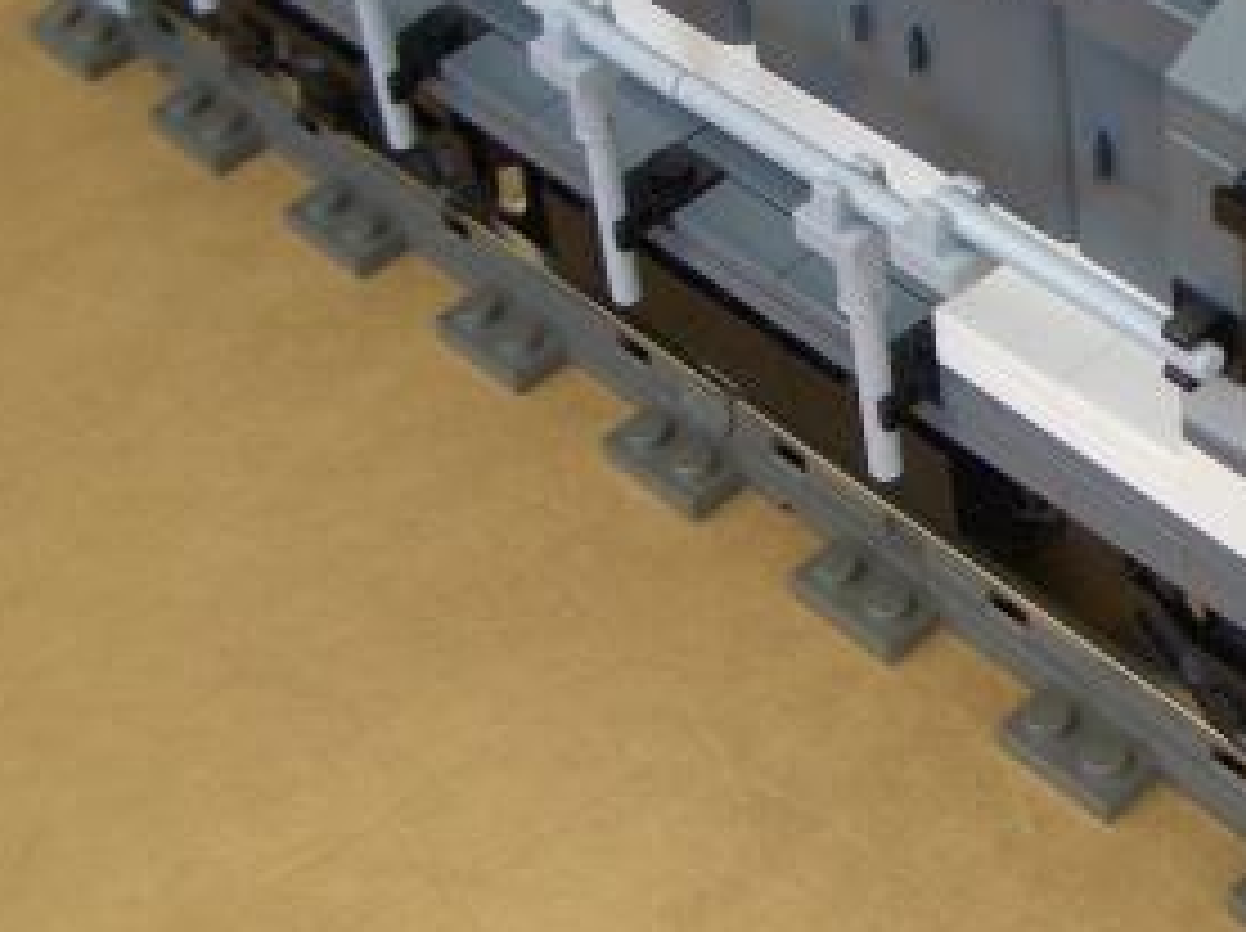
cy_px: 257
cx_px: 1120
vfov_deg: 18.1
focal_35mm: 81
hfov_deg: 23.5
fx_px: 2912
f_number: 2.6
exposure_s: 1/125
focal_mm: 5.8
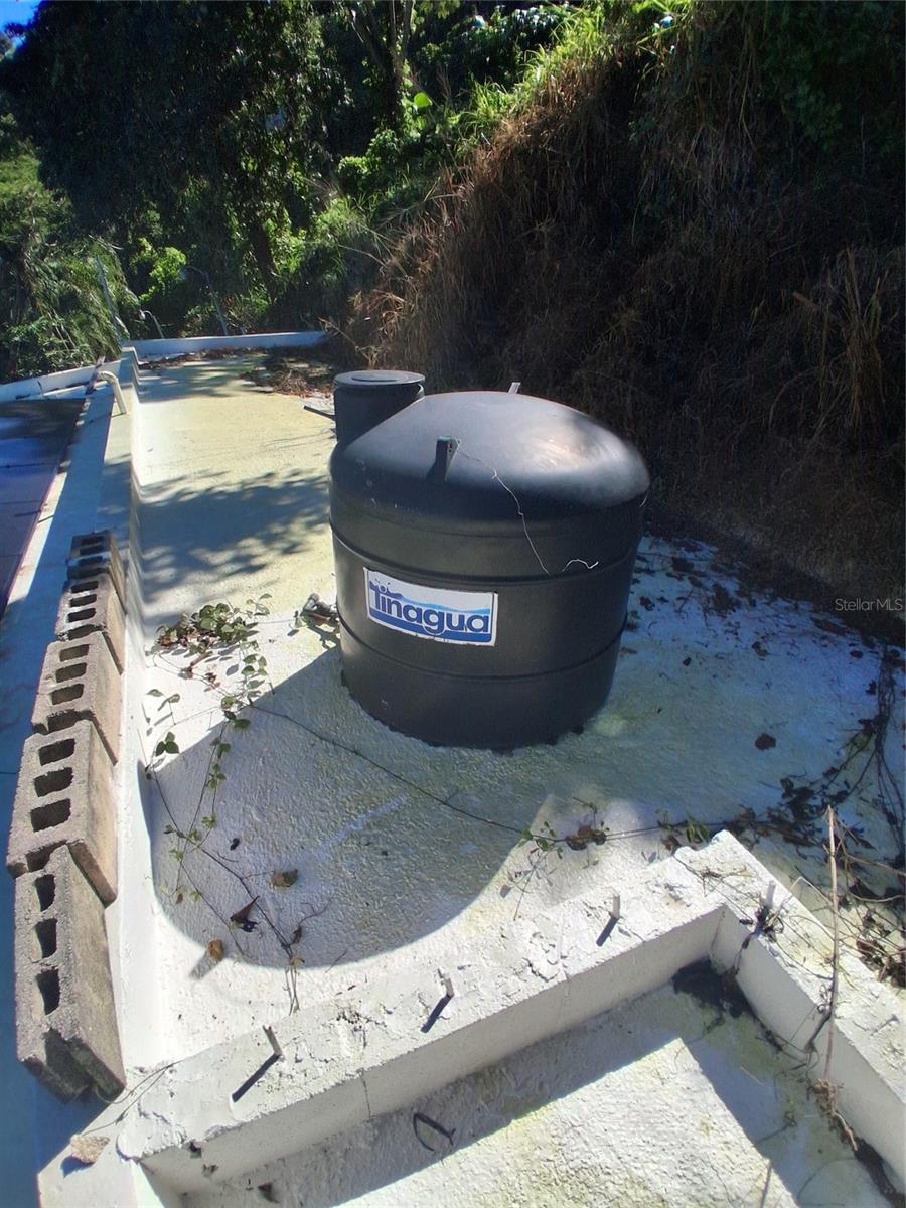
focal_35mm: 17
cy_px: 604
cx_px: 453
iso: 50
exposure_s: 1/2611
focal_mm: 1.4
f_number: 2.2
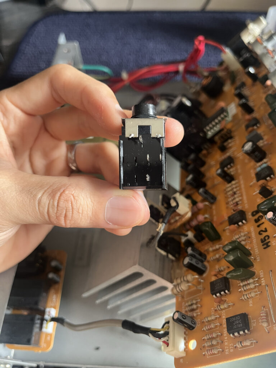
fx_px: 276
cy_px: 184
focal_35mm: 26
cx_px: 138
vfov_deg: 67.3
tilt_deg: -56.6
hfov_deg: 53.1
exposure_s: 1/60
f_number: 1.6
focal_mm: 5.1
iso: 250
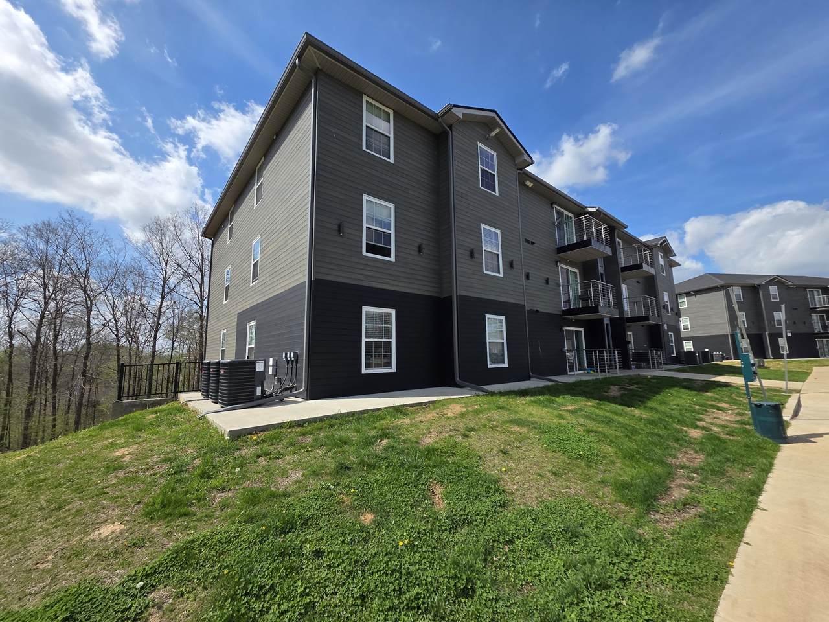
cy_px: 311
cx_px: 414
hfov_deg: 106.2
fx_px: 311
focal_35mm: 13
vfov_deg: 89.9
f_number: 1.9
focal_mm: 2.2
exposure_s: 1/2060
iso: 40
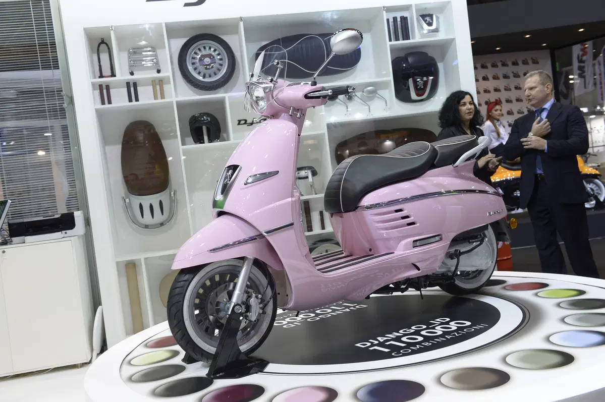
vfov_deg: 35.0
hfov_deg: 50.7
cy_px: 201
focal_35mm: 38
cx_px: 302
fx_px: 638
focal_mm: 38
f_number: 5.6
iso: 1000
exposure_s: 1/160
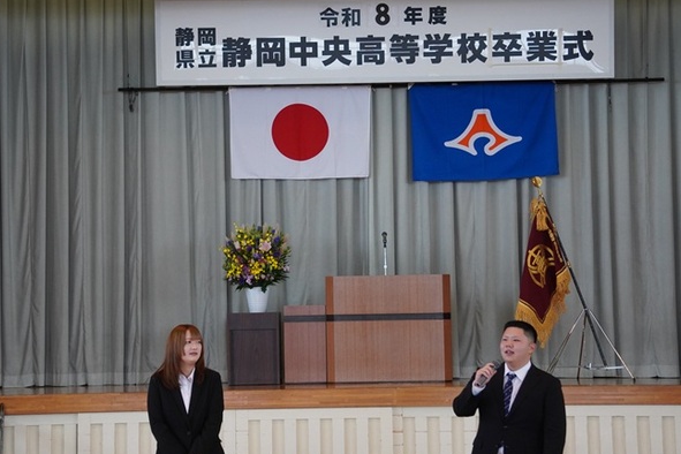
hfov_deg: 19.4
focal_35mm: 106
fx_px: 1996
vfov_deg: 13.0
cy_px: 218
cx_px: 323
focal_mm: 65
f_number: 4.5
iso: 1250
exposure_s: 1/160
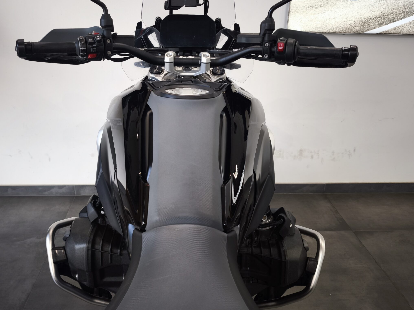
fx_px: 347
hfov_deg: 61.5
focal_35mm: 29
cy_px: 123
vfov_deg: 47.9
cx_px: 186
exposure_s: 1/120
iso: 160
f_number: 1.6
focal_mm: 6.57
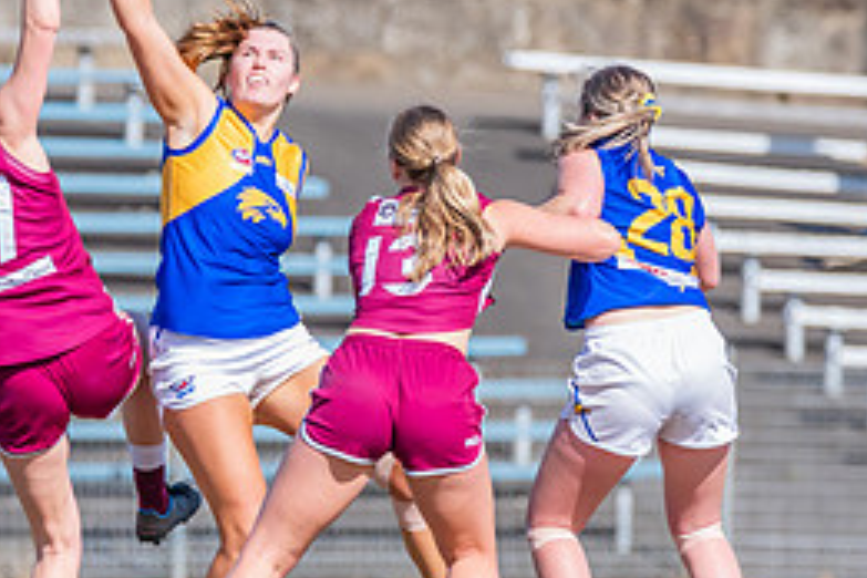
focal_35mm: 1506
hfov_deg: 1.4
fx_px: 36267
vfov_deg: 0.9
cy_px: 186
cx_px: 222
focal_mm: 550
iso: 800
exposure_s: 1/1600
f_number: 8
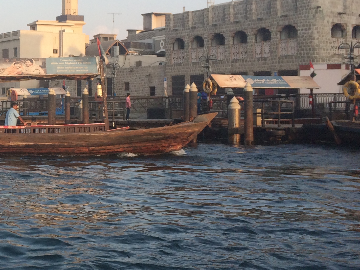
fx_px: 676
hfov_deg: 27.5
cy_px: 80
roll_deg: +0.7
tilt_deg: -0.2
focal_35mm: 65
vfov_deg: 22.4
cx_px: -27
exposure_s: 1/933
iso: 32
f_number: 2.2
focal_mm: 4.15
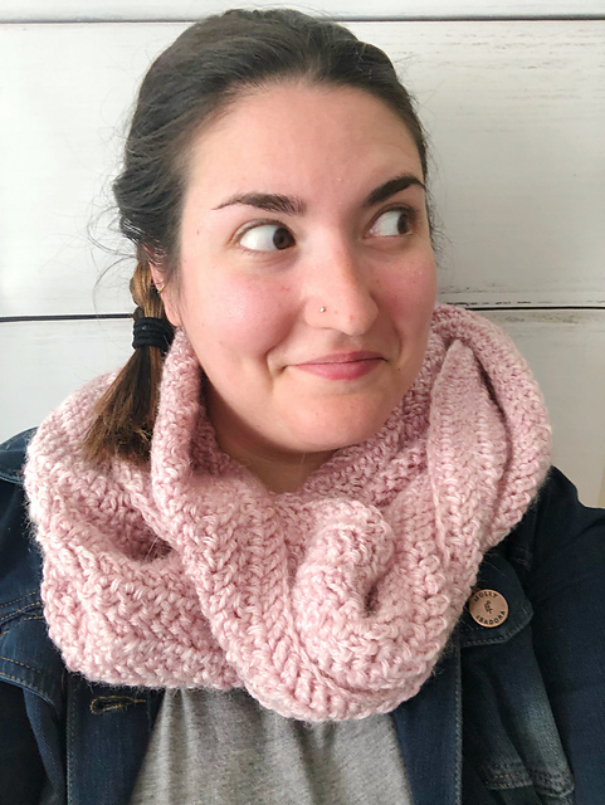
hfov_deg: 44.2
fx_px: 745
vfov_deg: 56.8
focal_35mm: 32
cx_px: 302
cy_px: 402
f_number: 2.2
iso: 100
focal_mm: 2.87
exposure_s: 1/60
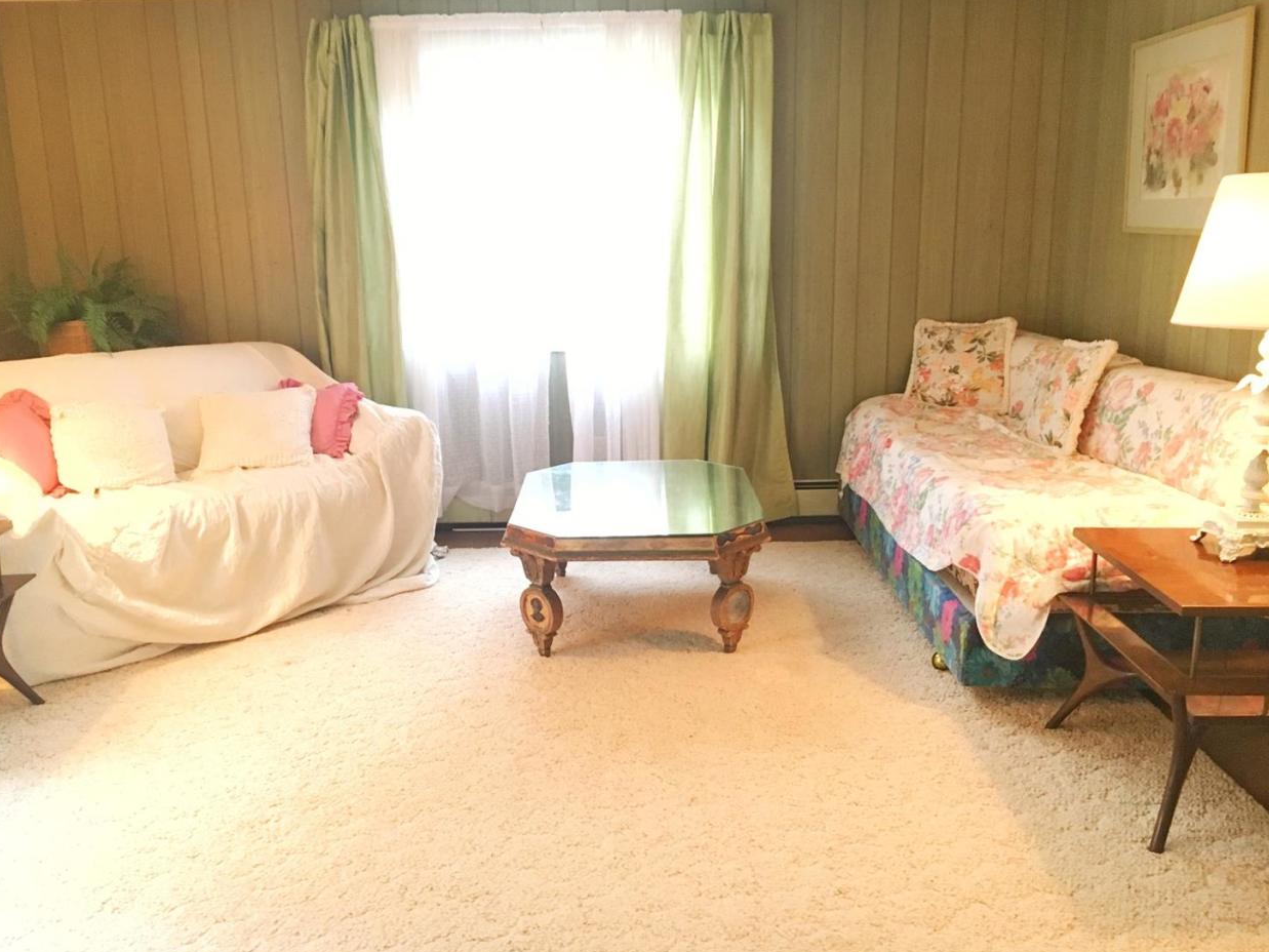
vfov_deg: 46.8
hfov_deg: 60.0
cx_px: 629
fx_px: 1100
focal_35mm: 30
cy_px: 473
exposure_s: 1/17
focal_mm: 4.15
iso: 200
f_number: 2.2
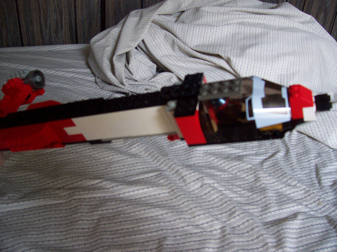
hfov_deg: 54.0
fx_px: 331
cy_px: 126
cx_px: 168
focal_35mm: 34
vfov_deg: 41.8
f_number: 2.7
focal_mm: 5.6
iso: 160
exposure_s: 1/31.7
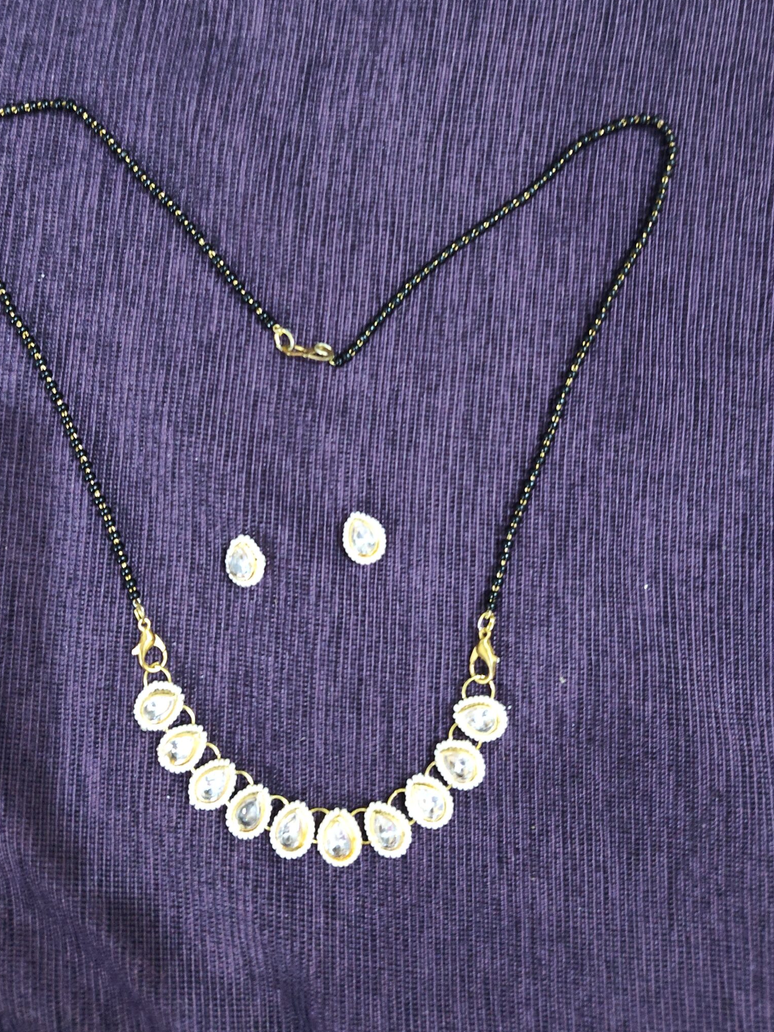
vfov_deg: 61.0
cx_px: 378
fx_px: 864
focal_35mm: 29
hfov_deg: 48.2
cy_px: 404
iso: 4542
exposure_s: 1/33.3
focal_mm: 5.56
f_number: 1.88
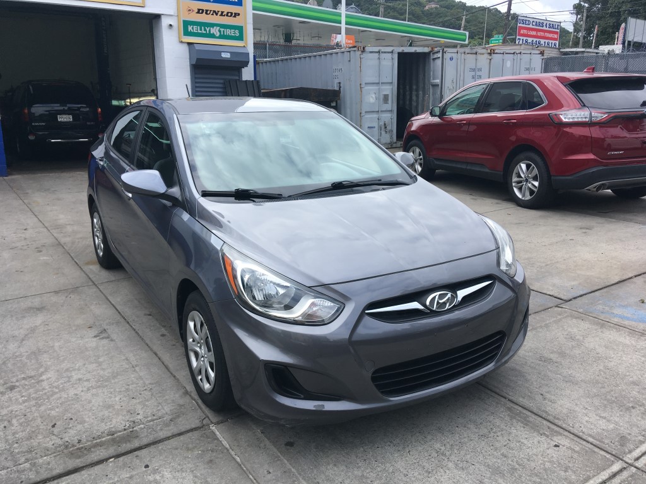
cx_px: 323
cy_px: 242
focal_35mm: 29
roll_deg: +1.9
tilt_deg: -17.4
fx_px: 541
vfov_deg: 48.2
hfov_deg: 61.7
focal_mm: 4.15
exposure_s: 1/712
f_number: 2.2
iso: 25
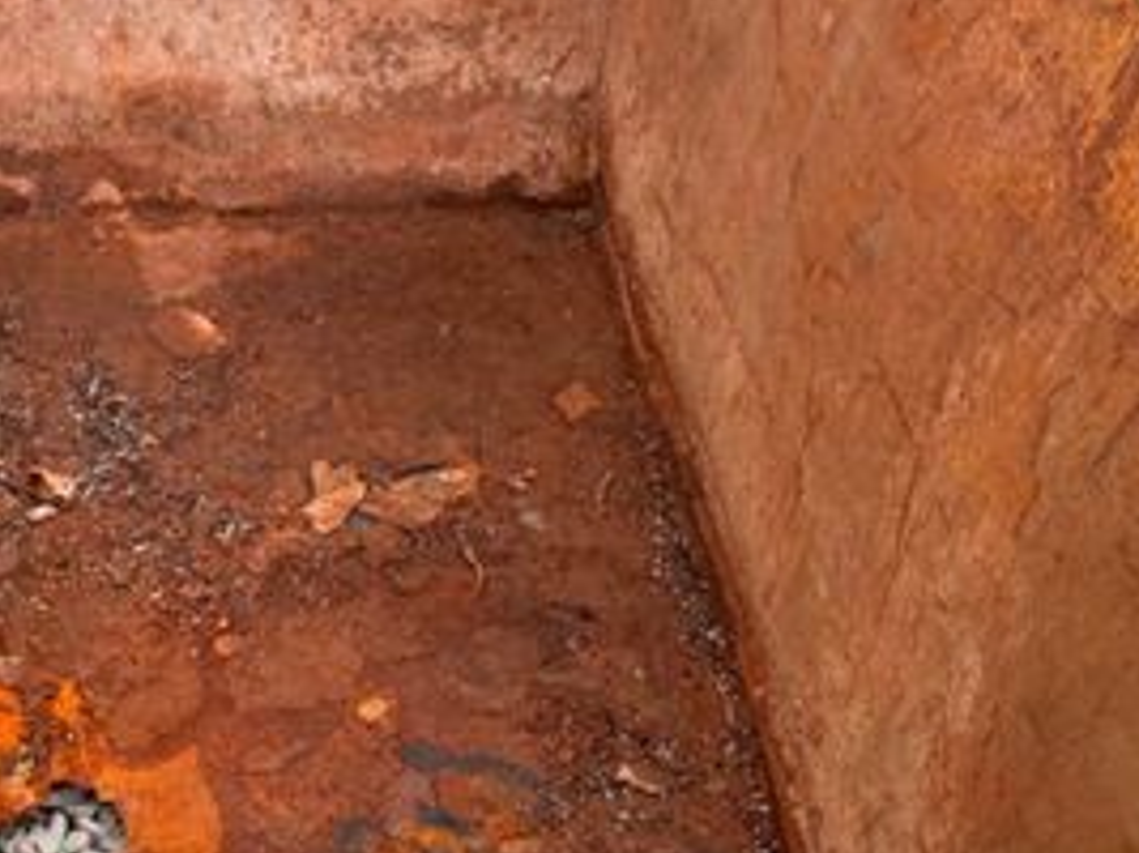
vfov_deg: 26.9
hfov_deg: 33.6
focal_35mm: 54
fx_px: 1776
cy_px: 328
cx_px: 111
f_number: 1.78
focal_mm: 6.76
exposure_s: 1/702
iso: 80
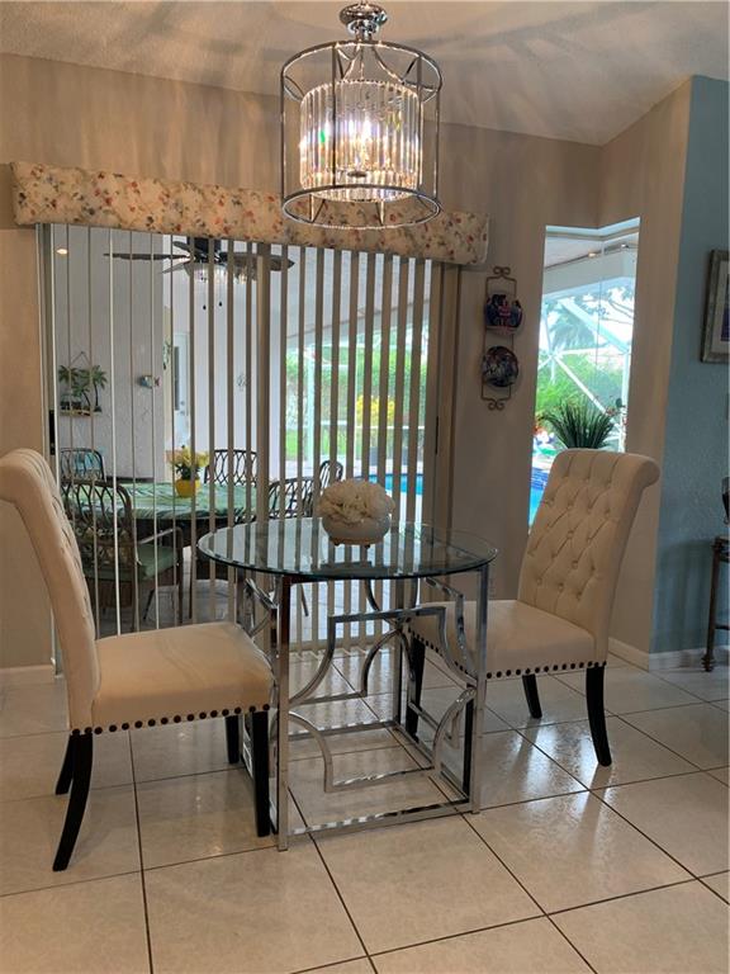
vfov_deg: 67.3
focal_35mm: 26
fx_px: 731
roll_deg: -1.4
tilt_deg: -6.8
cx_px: 365
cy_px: 487
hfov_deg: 53.1
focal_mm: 4.25
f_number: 1.8
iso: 64
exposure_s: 1/60
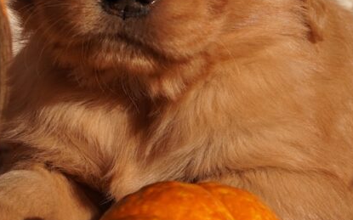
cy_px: 6
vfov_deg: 5.0
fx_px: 2539
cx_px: 139
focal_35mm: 264
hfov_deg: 8.0
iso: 100
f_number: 11
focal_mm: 70
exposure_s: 1/320
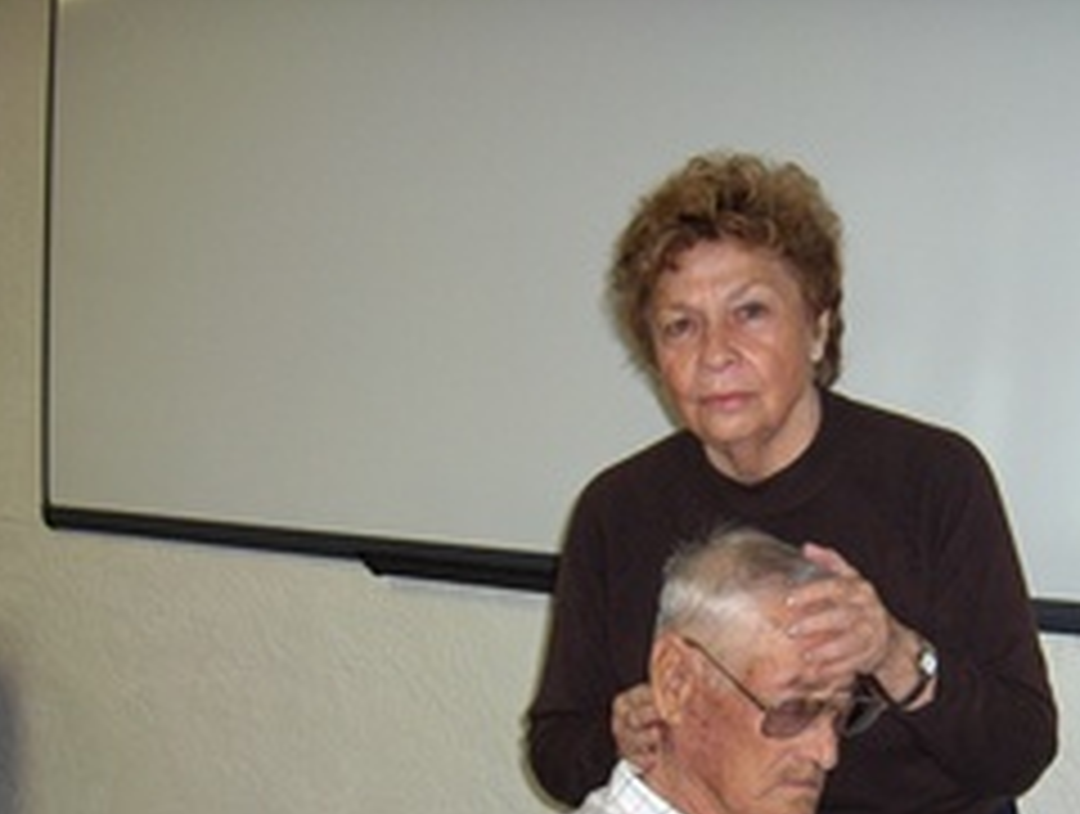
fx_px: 2032
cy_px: 672
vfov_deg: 22.3
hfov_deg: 29.3
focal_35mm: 65
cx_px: 796
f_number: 2.8
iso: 100
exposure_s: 1/60
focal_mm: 8
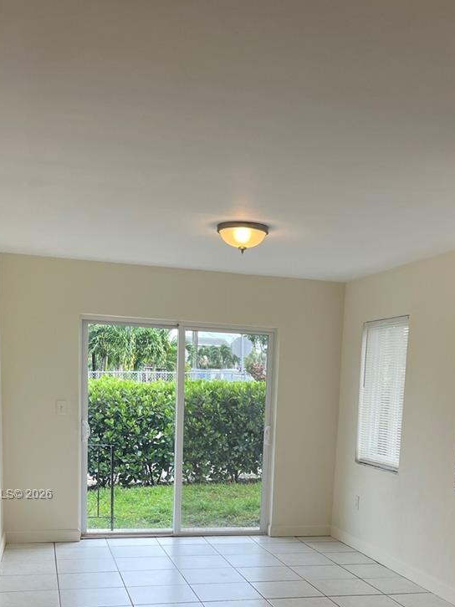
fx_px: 754
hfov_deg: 33.5
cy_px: 495
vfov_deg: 41.7
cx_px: 274
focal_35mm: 43
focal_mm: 5.1
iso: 40
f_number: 1.6
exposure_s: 1/184
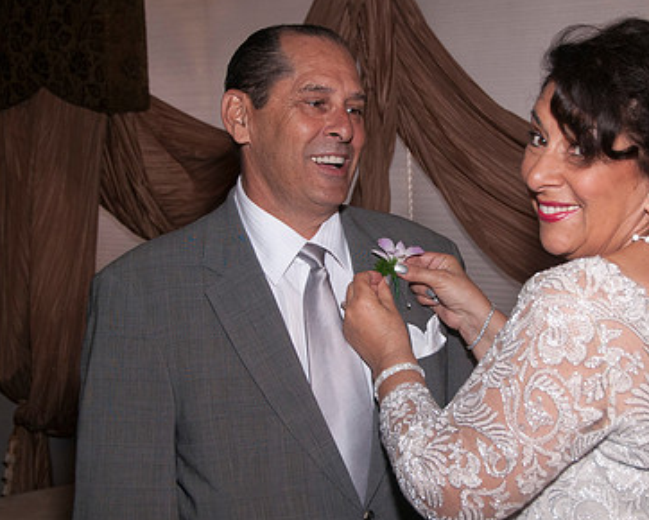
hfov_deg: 26.3
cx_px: 428
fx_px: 1384
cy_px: 254
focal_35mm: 72
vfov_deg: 21.3
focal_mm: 32
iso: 400
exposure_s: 1/60
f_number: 5.6
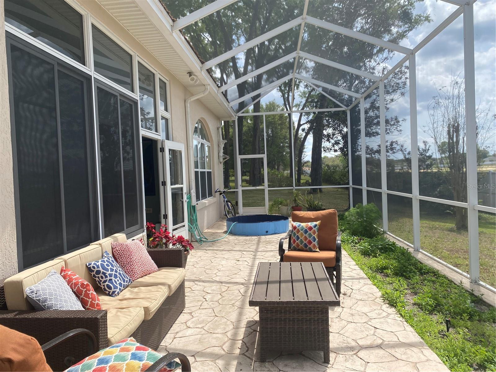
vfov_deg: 53.1
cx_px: 248
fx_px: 373
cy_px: 186
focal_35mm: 26
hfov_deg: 67.3
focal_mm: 4.25
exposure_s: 1/1754
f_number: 1.8
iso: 32
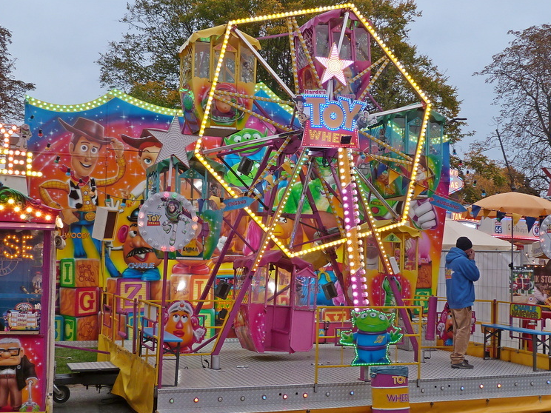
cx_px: 267
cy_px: 233
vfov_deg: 33.6
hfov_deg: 43.8
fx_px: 684
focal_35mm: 43
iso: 100
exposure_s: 1/60
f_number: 3.6
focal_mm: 5.7
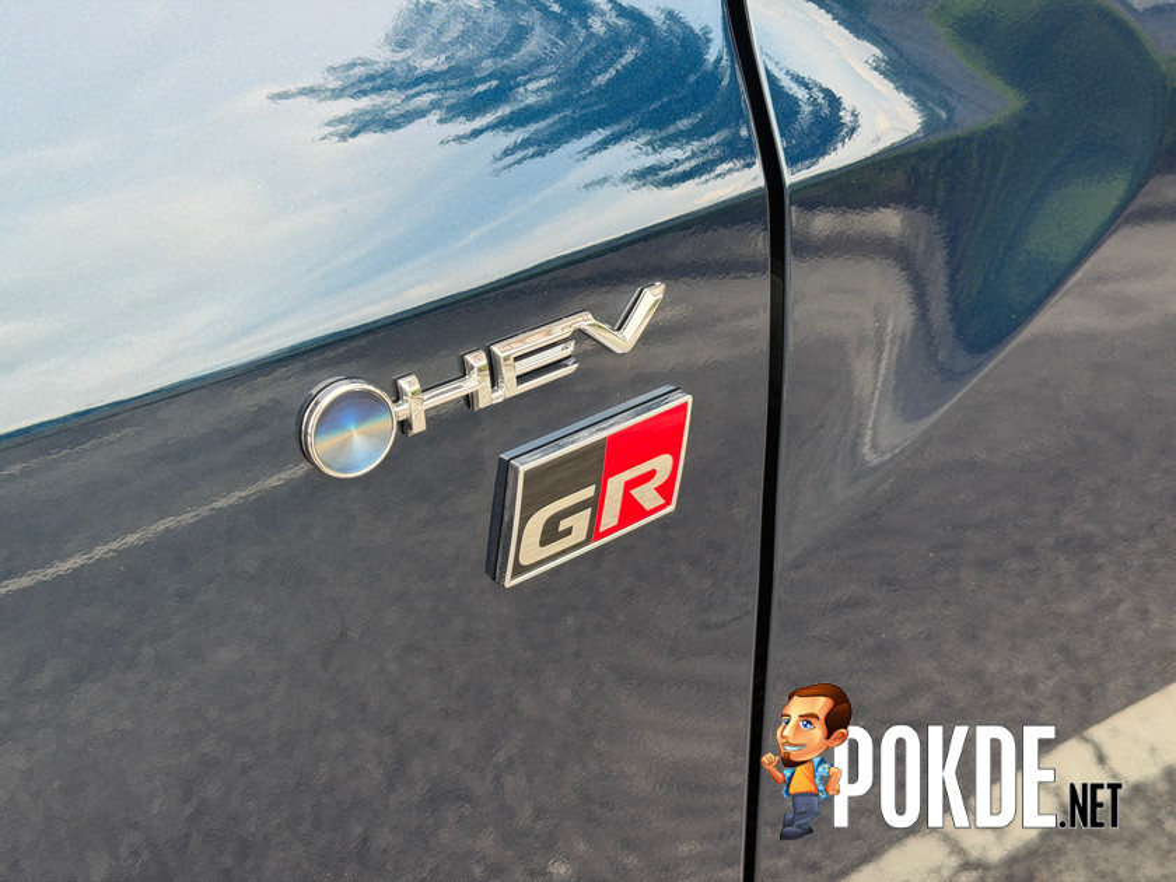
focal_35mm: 48
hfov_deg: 39.7
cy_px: 441
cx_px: 588
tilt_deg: -33.9
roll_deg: -2.1
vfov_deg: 30.3
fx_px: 1631
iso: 64
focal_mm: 6.76
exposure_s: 1/297
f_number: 1.78
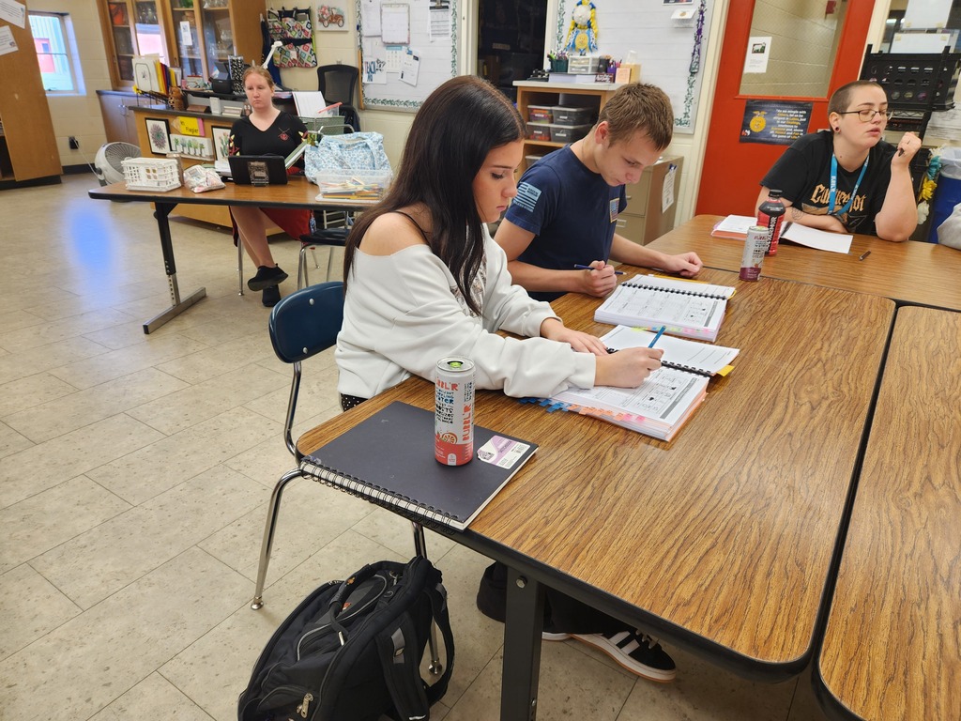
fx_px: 639
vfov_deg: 58.9
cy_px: 360
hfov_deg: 73.9
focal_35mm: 23
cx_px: 480
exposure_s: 1/120
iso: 64
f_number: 1.8
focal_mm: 5.4
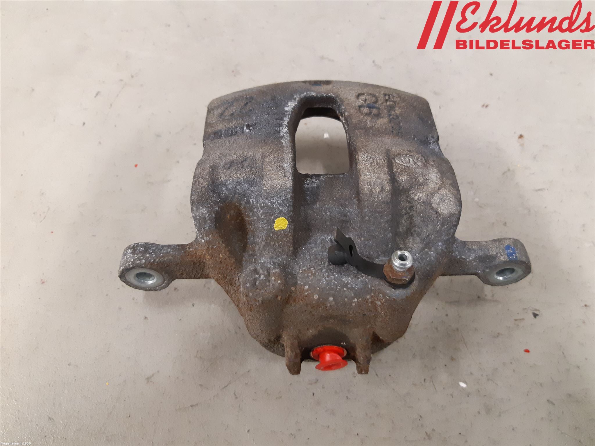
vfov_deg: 53.1
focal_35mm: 26
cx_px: 298
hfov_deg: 67.3
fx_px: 447
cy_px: 223
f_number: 1.7
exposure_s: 1/50
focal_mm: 3.93
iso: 320
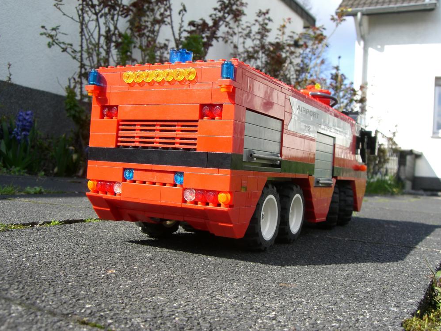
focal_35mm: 39
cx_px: 223
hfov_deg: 47.9
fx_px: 497
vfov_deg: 36.8
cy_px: 162
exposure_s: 1/250
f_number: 4.3
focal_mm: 6.2
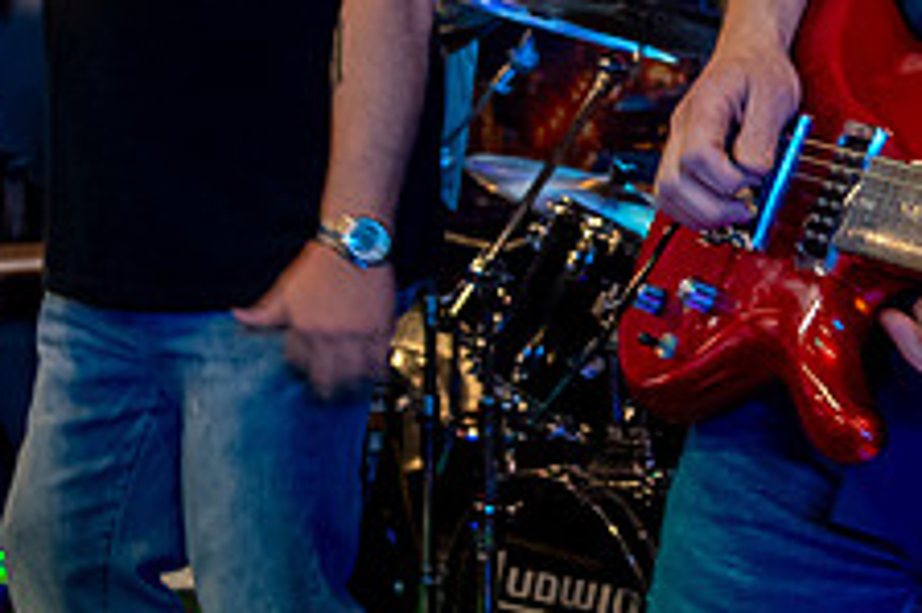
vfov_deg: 14.1
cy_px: 119
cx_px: 694
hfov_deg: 21.1
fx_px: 2457
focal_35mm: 96
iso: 6400
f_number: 4
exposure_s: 1/25
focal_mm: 24
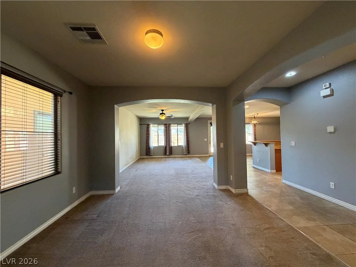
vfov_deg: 85.7
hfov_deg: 102.1
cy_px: 134
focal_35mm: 14
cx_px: 178
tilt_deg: +1.3
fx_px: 144
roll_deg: +0.7
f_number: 2.2
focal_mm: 2.22
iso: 400
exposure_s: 1/60
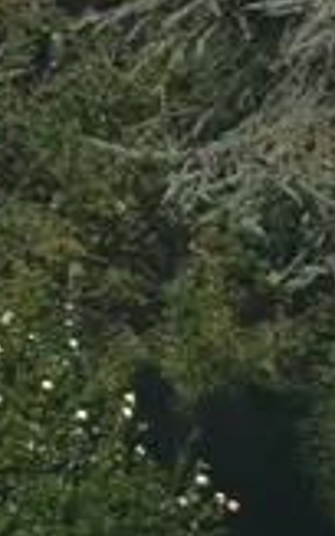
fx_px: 28898
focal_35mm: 1980
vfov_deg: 1.1
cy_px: -352
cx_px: -1731
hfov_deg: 0.7
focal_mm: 165
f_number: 5.6
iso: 100
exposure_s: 1/500
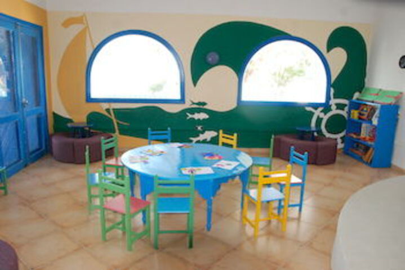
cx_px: 202
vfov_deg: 48.0
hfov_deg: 67.4
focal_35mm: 27
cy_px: 135
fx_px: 304
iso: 640
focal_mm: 18
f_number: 5.6
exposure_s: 1/40
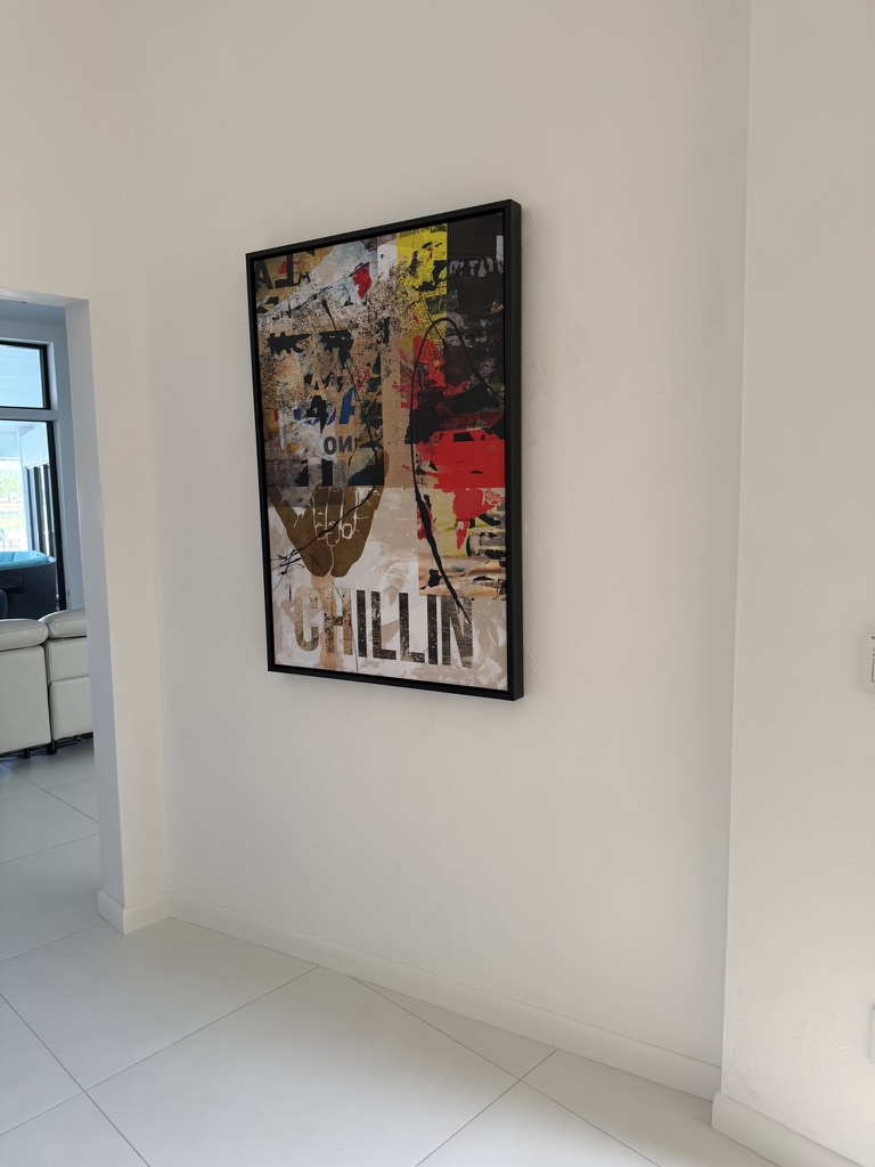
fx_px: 809
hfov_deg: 56.8
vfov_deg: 71.6
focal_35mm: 24
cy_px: 584
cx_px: 438
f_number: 1.78
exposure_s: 1/121
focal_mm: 6.76
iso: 100
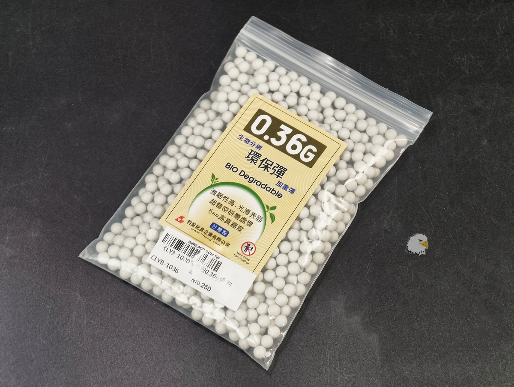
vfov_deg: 17.4
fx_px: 1264
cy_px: 194
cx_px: 257
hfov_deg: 23.0
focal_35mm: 85
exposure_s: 1/30
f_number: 2.67
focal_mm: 22.48
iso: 720
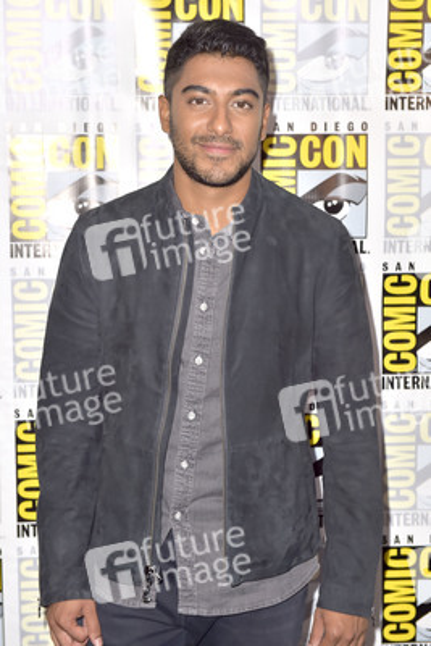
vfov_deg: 28.8
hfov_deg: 19.5
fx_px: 1256
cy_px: 323
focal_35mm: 70
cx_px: 216
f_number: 6.3
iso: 500
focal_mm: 70
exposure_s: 1/320
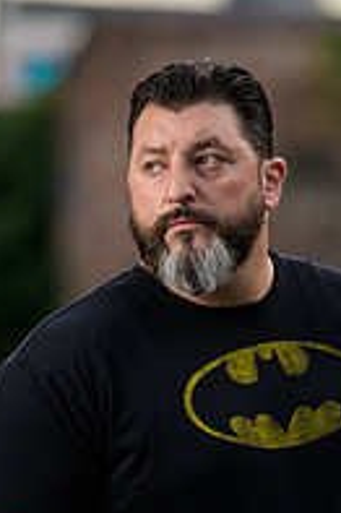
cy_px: 372
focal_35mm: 308
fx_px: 4384
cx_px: 252
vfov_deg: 6.7
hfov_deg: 4.5
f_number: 2
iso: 200
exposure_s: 1/250
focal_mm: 135
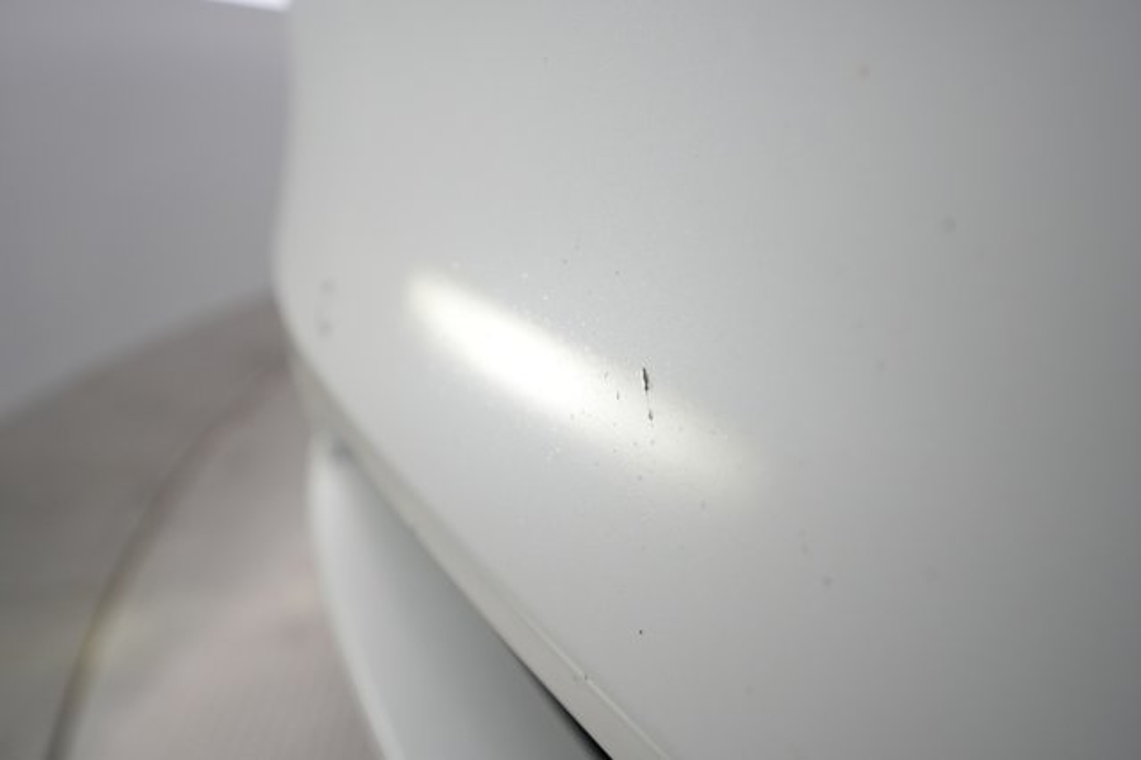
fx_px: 887
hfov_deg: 65.5
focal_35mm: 28
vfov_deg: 46.4
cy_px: 380
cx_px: 570
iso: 1250
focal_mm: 28
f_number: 5
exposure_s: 1/100
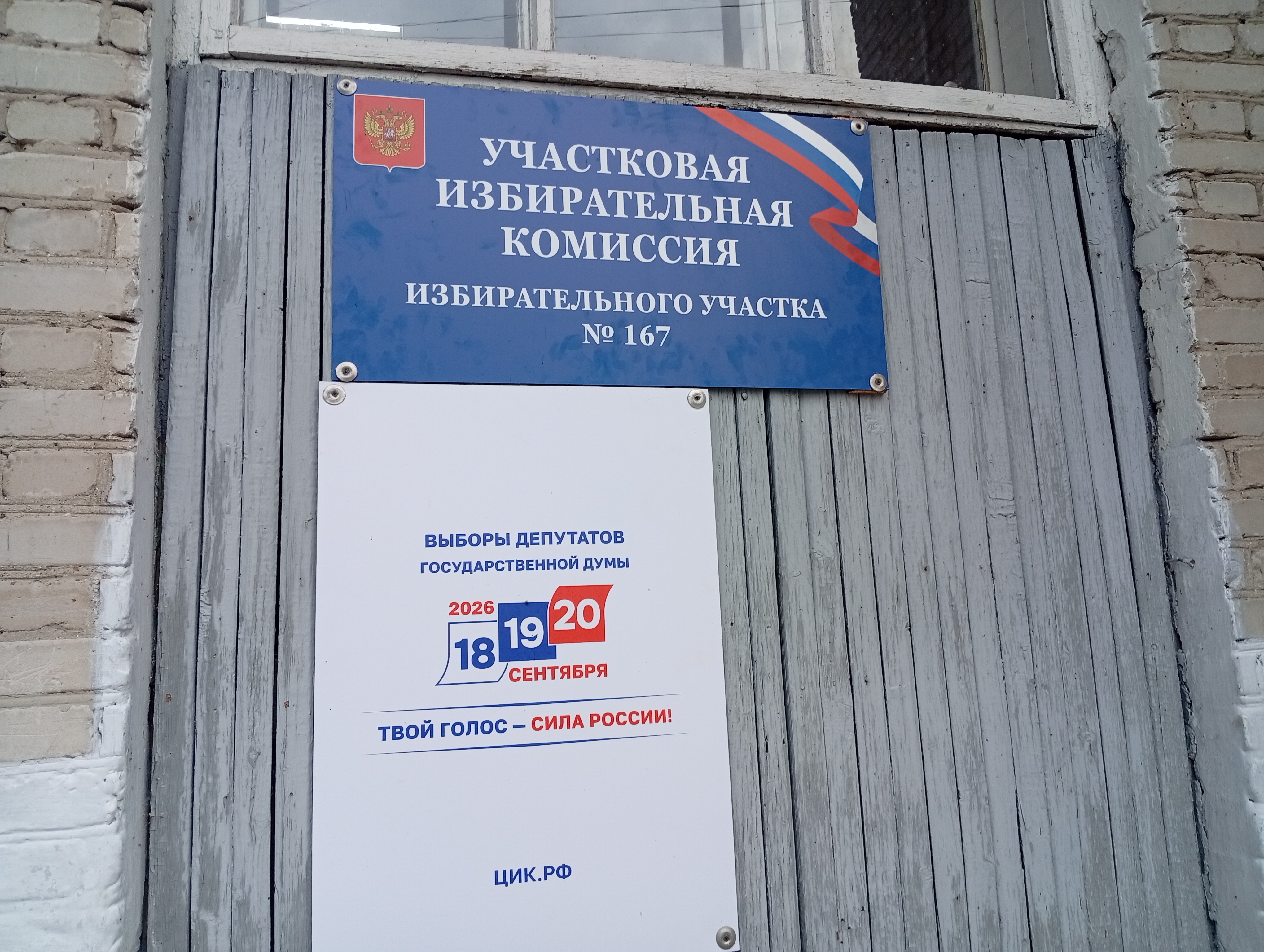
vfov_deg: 51.5
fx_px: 987
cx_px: 632
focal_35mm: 27
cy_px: 476
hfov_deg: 65.2
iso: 131
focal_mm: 3.98
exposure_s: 1/50
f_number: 1.8
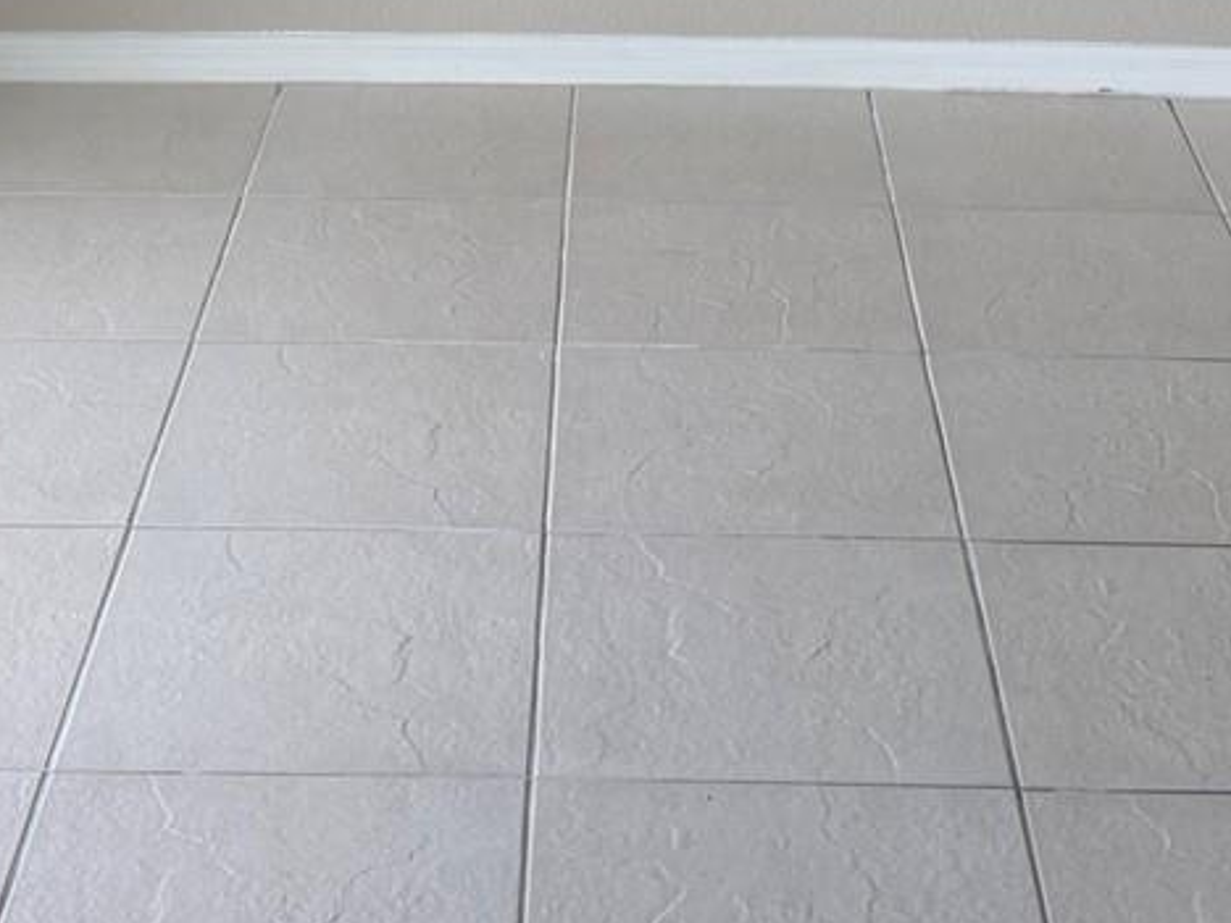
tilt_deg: -9.6
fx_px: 2916
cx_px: 560
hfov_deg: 23.8
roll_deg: +0.1
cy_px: -476
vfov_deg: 16.4
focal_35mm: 82
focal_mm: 6.76
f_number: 1.78
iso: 125
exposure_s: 1/121
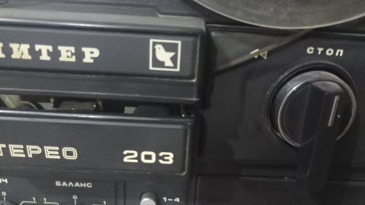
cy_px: 130
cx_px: 185
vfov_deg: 37.5
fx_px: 300
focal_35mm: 31
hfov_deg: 62.6
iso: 2204
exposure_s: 1/14.3
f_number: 1.79
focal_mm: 4.7
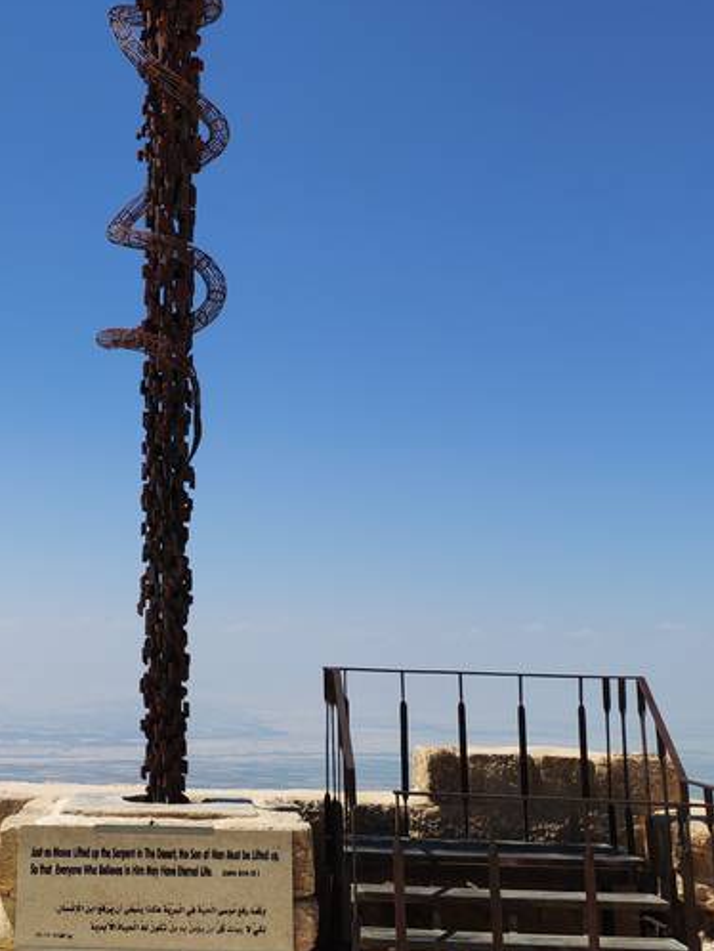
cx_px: 151
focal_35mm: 52
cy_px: 296
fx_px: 1429
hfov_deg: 27.5
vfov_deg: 36.3
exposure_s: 1/980
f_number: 1.9
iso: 50
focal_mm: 6.12
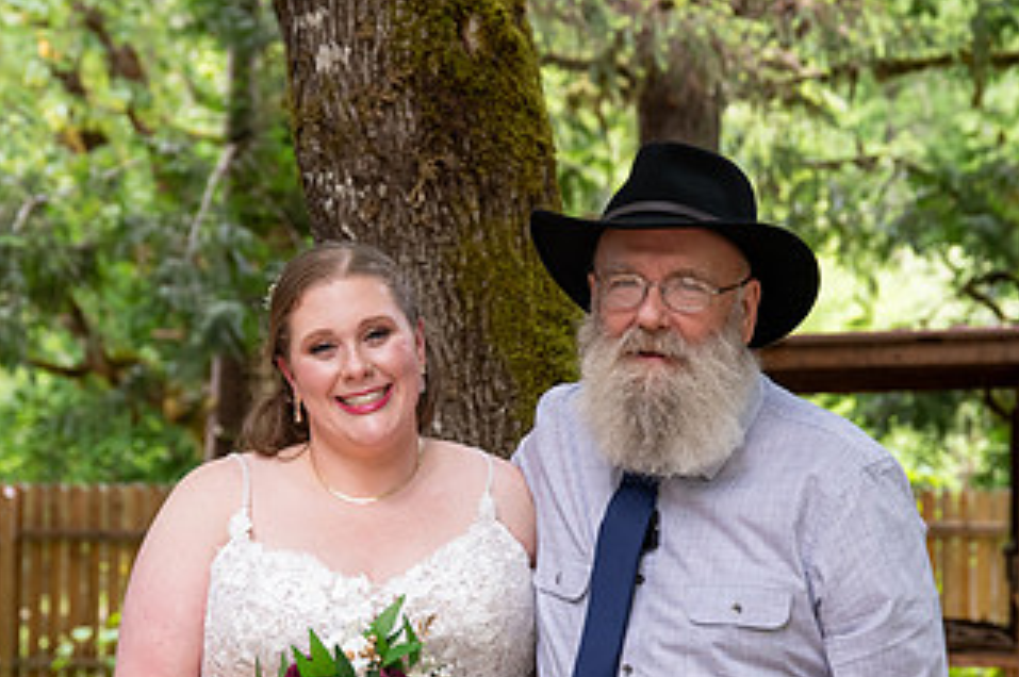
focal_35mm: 144
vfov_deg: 9.5
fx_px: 4072
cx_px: 487
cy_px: 451
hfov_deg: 14.3
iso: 800
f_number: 4
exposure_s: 1/320
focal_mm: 62
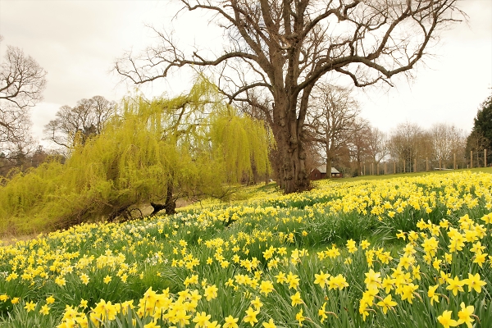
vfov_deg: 42.3
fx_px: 424
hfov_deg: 60.3
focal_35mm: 31
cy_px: 164
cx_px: 246
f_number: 9
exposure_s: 1/400
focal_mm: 21
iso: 800
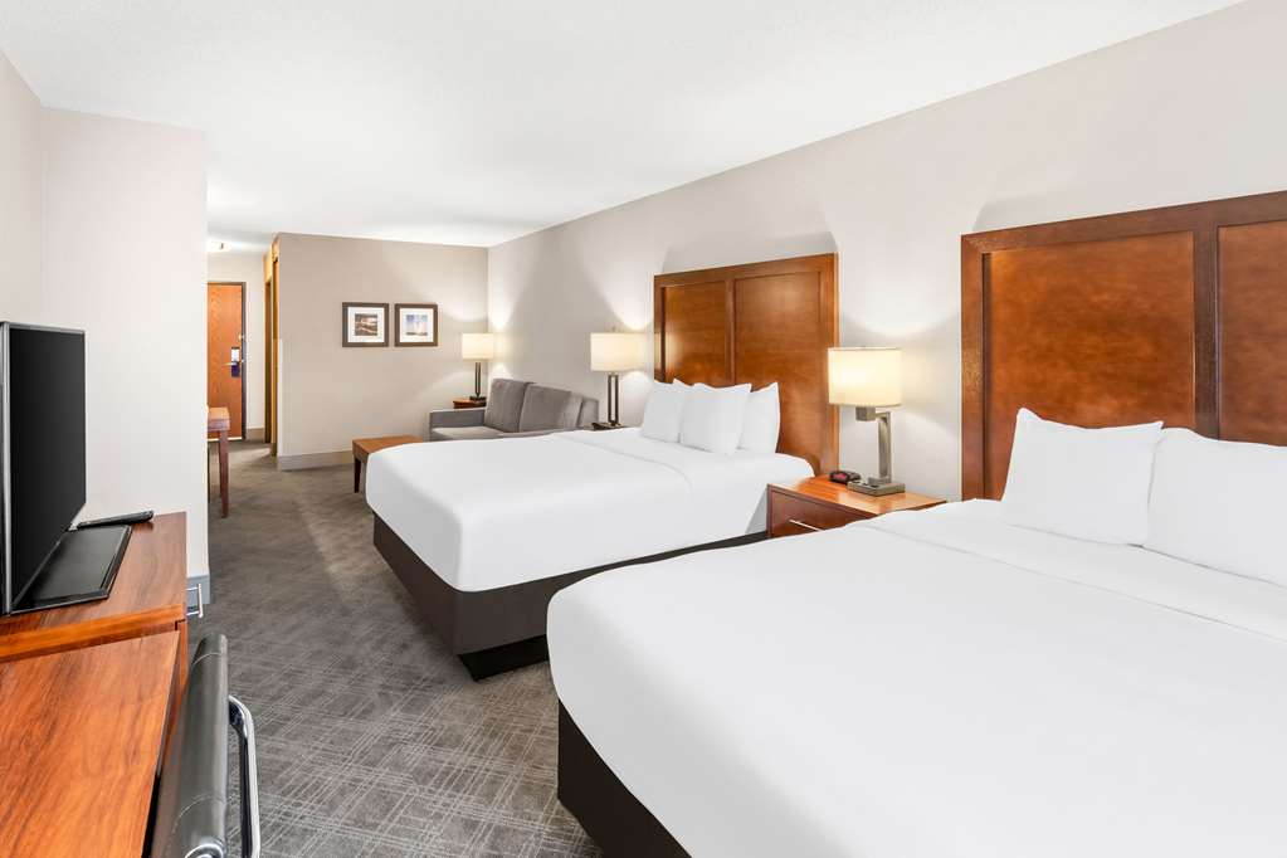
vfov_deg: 77.3
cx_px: 644
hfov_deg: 100.4
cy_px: 429
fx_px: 536
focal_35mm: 15
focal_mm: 10
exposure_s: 1/3
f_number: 8
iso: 400
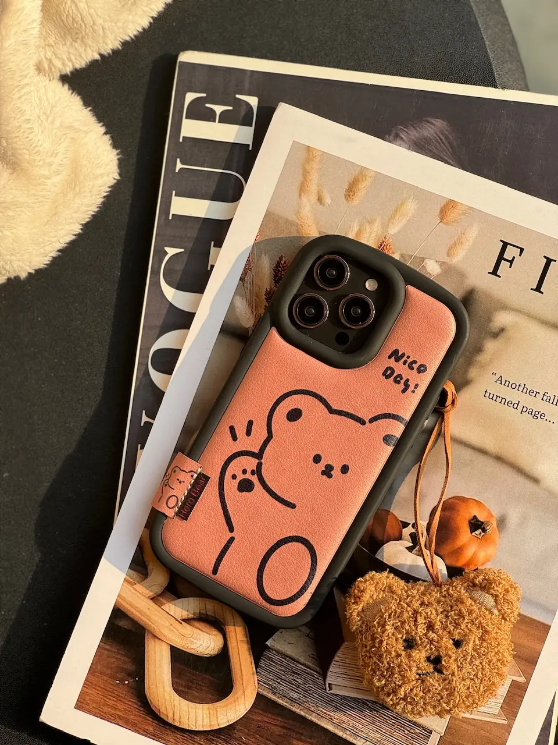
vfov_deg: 25.3
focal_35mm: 77
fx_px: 1655
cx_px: 279
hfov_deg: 19.1
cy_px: 372
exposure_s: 1/322
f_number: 2.8
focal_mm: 9
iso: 25
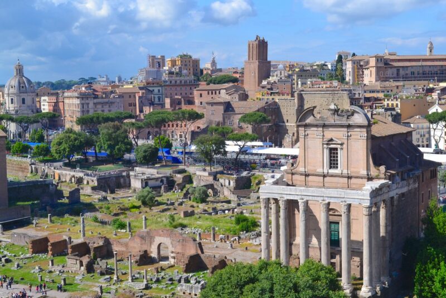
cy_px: 149
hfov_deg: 33.4
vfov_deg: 22.6
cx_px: 223
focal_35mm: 60
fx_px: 744
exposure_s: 1/400
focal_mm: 40
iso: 400
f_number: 11
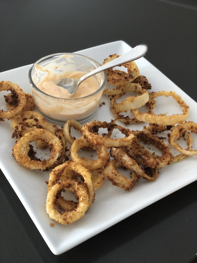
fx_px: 395
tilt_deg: -43.6
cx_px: 98
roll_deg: -6.2
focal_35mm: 52
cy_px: 132
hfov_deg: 28.0
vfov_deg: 36.8
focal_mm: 6
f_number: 2.4
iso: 160
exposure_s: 1/20
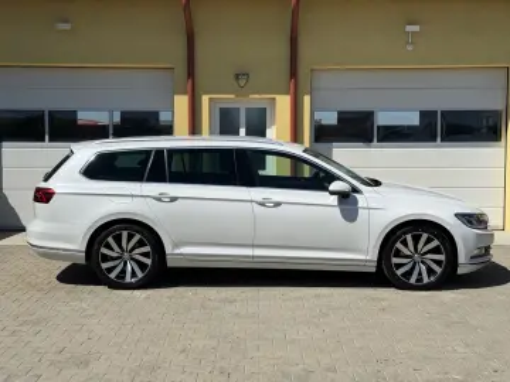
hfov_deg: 39.7
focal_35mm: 48
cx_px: 255
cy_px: 191
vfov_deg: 30.3
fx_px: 707
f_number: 1.78
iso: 80
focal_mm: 6.76
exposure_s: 1/11364
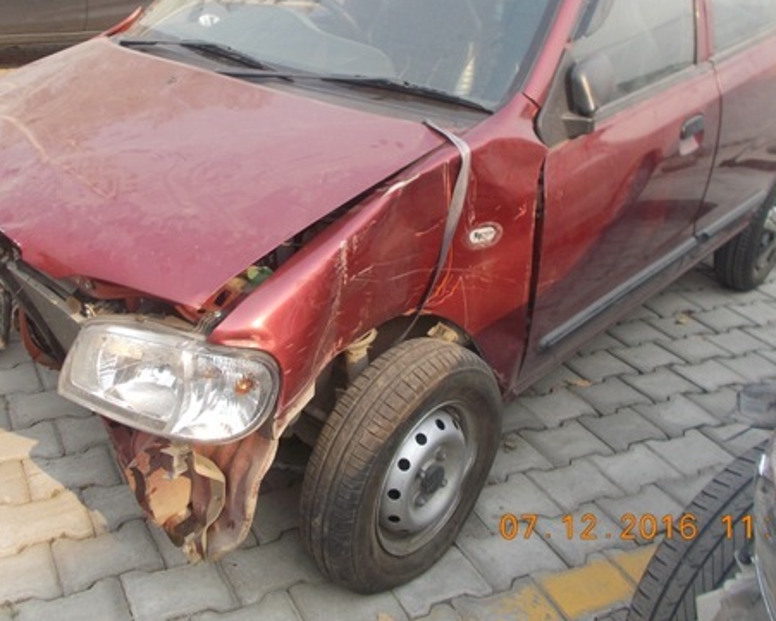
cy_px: 210
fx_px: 827
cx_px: 322
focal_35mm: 36
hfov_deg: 50.0
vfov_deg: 40.7
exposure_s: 1/250
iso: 80
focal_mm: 4.6
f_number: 3.2
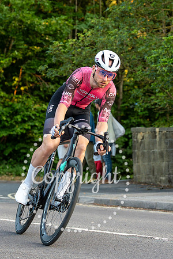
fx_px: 937
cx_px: 77
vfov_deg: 15.8
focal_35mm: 130
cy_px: 100
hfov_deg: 10.6
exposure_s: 1/800
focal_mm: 70
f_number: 3.5
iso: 1000
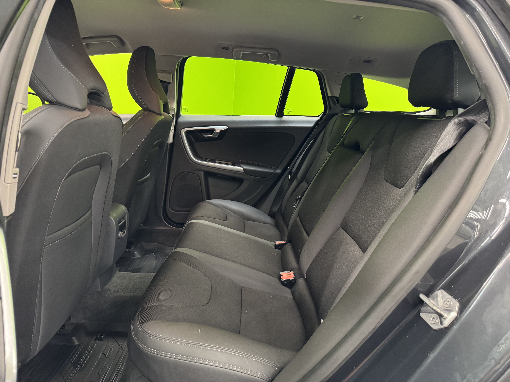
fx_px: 354
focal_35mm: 24
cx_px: 255
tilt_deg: -13.2
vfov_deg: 56.8
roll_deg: -3.7
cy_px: 191
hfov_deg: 71.6
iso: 640
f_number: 1.78
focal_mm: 6.76
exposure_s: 1/33
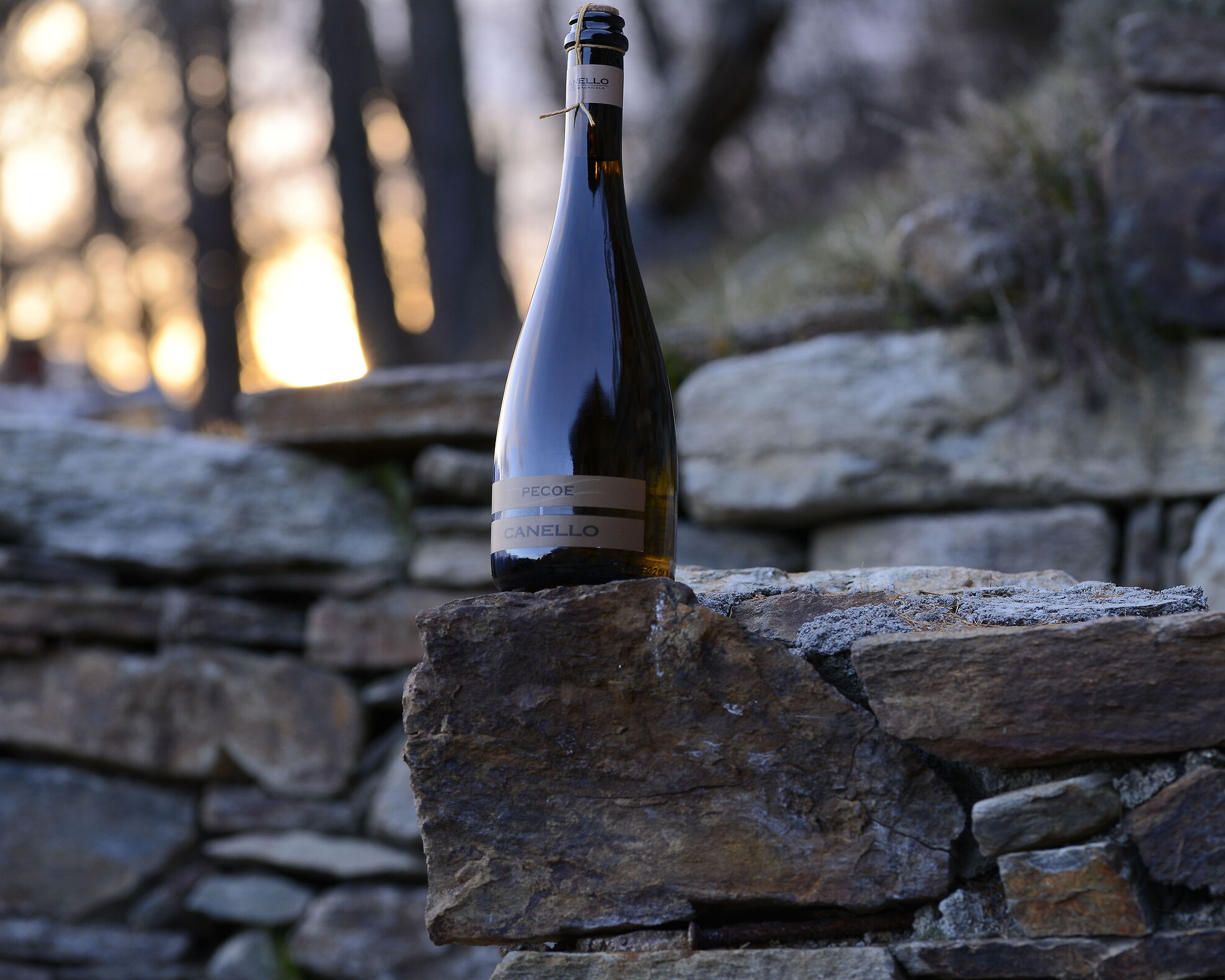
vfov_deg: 13.0
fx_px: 4315
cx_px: 712
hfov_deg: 16.1
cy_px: 488
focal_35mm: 119
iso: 500
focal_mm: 105
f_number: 5.6
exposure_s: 1/125
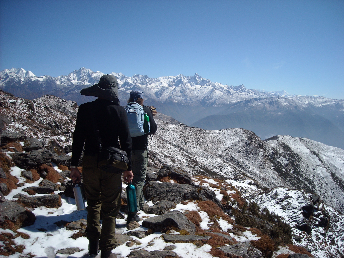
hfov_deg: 52.6
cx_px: 172
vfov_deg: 40.7
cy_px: 129
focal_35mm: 35
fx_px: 348
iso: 64
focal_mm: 5.7
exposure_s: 1/478
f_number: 5.6
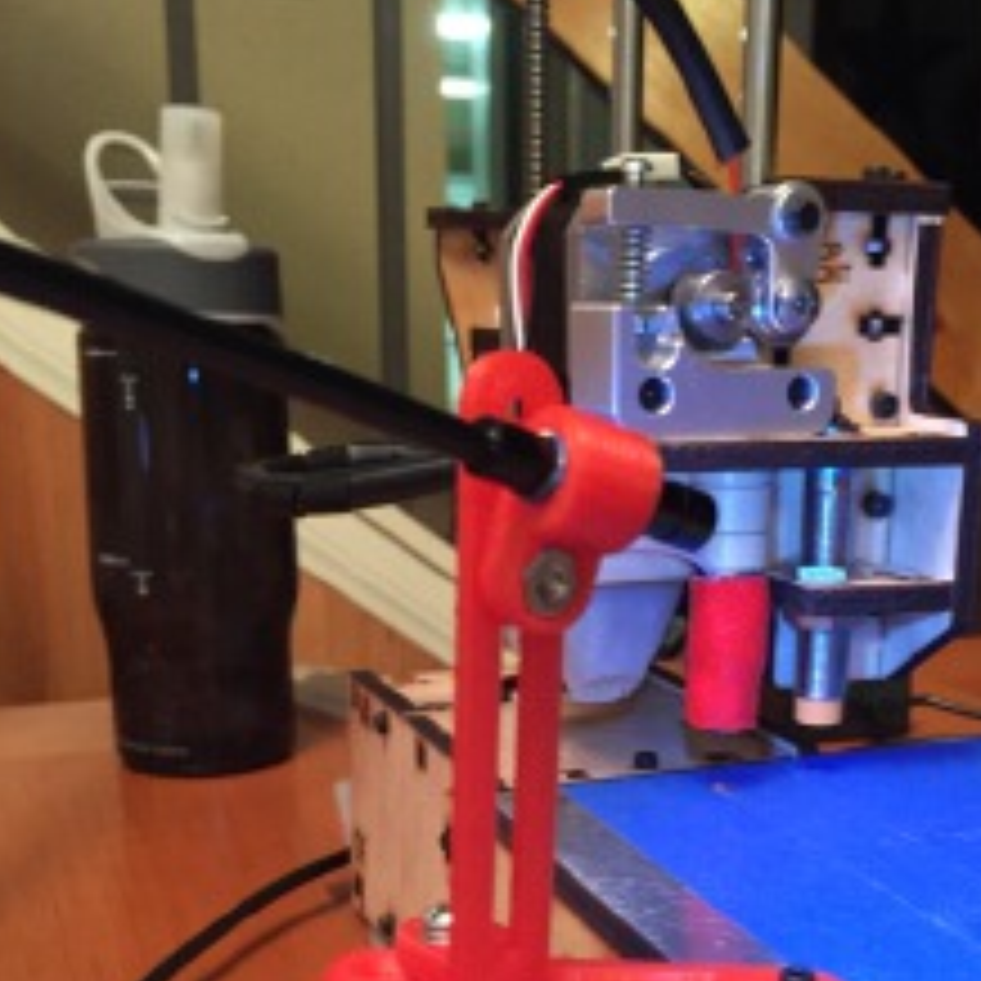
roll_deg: +0.2
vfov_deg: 35.2
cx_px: 630
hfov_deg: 35.8
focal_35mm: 47
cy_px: 747
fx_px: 1507
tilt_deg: -16.5
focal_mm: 4.15
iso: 320
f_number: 2.2
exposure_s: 1/15
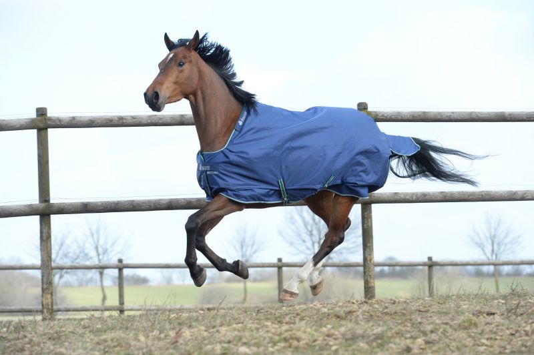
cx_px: 267
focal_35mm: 175
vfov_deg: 7.8
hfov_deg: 11.8
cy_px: 178
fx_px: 2594
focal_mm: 175
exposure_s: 1/1000
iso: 800
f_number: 5.6
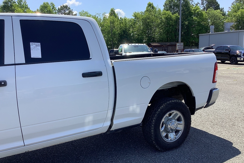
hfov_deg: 57.2
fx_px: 224
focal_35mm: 33
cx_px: 121
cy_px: 88
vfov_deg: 39.9
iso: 25
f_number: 2.4
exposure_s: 1/652
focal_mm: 3.3
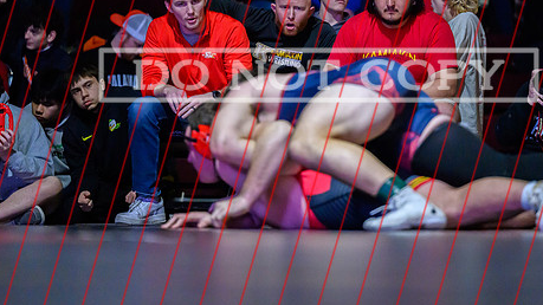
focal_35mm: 225
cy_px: 83
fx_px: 3239
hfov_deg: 9.6
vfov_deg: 5.4
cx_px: 318
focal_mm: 170
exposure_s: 1/500
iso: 12800
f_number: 2.8
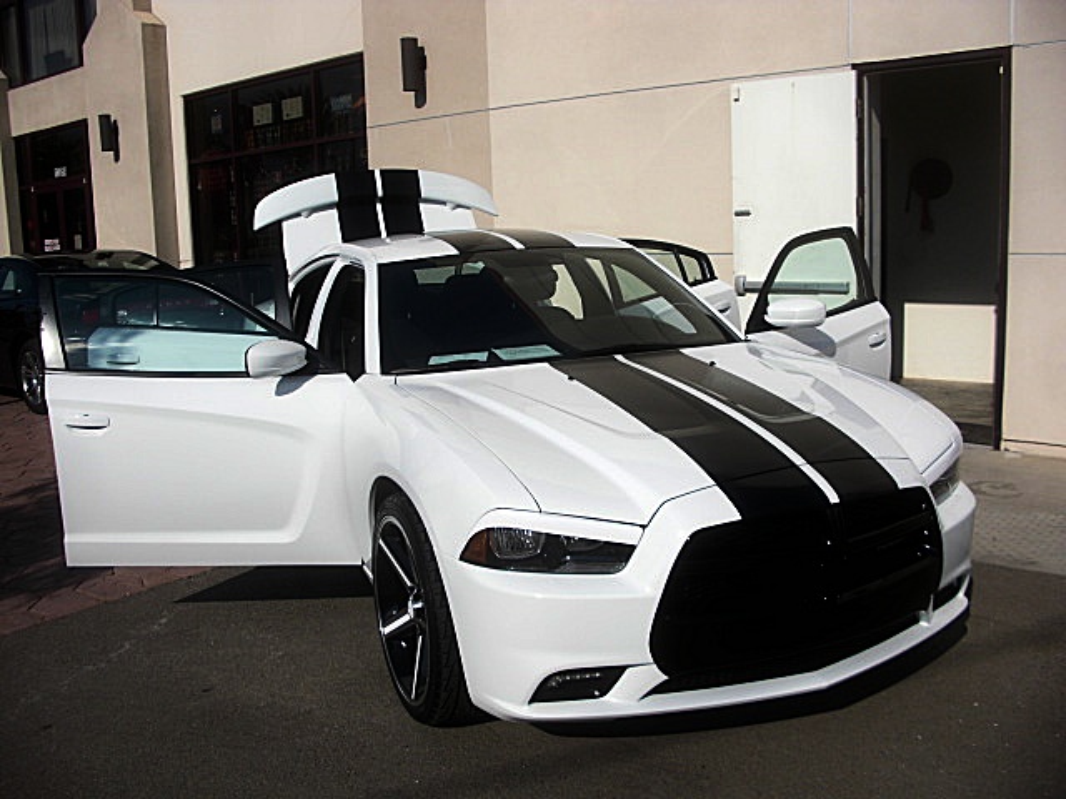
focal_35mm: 36
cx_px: 533
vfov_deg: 39.7
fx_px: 1109
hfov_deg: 51.4
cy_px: 400
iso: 50
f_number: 7.9
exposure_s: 1/250
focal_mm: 6.3
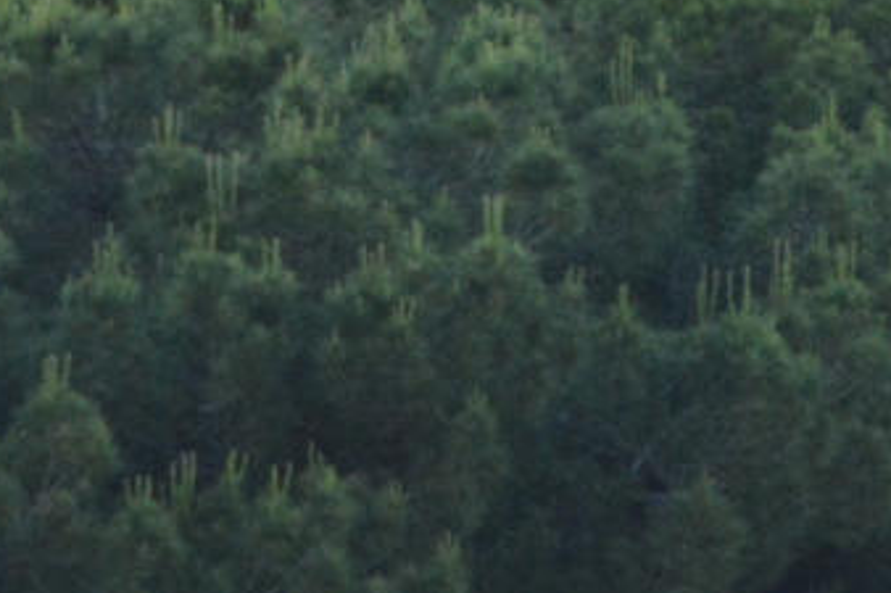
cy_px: 1335
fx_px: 22486
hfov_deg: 2.3
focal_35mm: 909
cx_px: -793
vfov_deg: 1.5
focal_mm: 100
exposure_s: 1/500
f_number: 5.6
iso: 1400
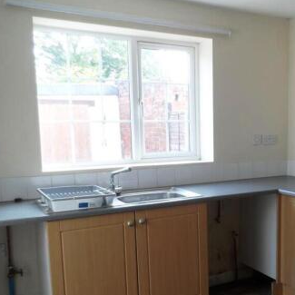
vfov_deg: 43.6
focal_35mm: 38
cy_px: 180
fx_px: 366
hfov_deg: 42.3
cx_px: 227
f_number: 3.2
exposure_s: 1/30
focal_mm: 4
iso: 100
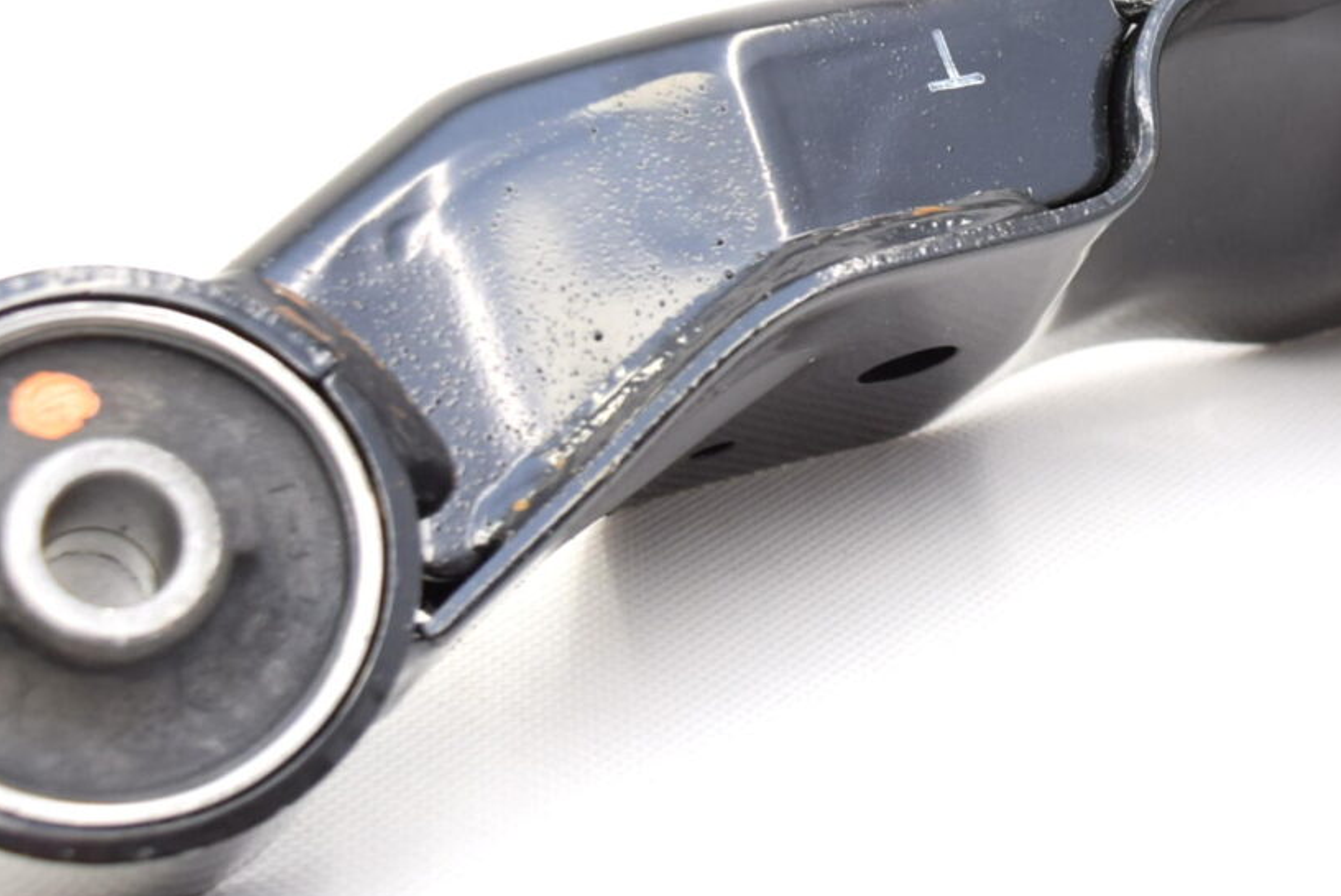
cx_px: 1203
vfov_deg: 14.5
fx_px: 3513
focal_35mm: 94
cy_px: 243
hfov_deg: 21.2
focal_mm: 25
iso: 400
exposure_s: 1/100
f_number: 5
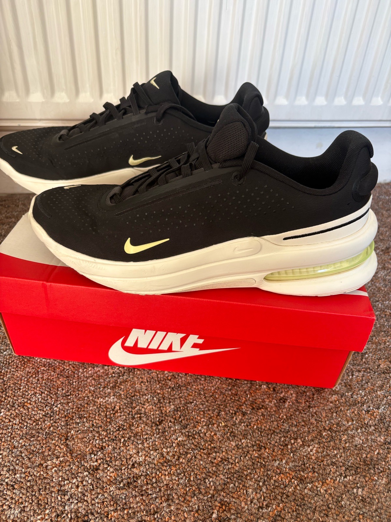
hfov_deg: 53.1
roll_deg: -5.0
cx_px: 196
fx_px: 392
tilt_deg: -36.8
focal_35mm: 26
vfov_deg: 67.3
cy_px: 261
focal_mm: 5.96
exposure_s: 1/107
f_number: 1.6
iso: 125
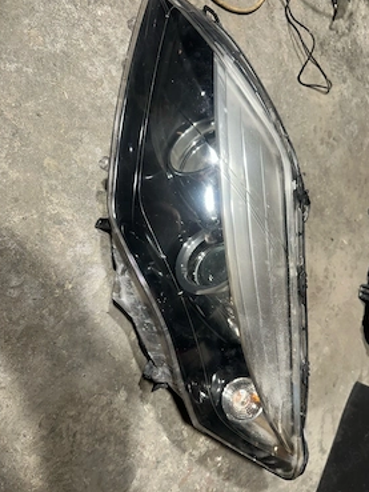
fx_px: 369
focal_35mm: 26
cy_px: 255
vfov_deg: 67.3
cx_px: 190
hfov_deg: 53.1
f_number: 1.78
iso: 125
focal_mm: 6.86
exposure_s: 1/50
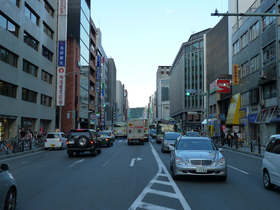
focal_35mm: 44
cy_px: 105
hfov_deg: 42.9
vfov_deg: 32.9
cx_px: 140
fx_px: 356
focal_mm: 7.3
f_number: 4
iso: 125
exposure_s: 1/125
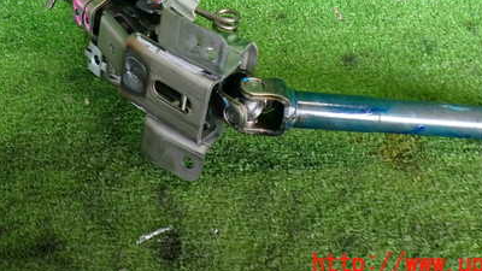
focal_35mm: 49
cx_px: 223
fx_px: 626
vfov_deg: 23.5
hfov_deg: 42.1
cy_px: 8
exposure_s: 1/40
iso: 200
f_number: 2.3
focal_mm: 5.4
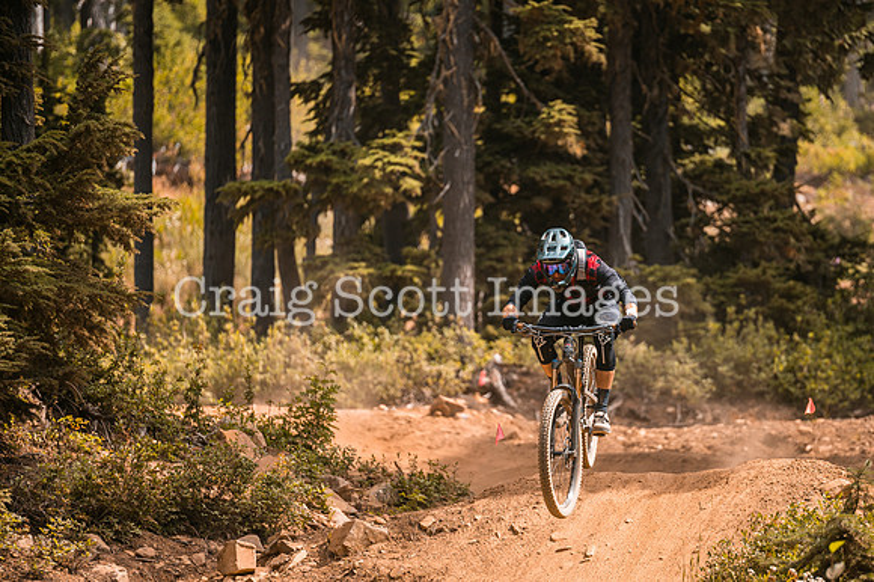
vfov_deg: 6.0
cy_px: 334
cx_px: 501
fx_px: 5566
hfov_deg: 9.0
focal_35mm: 229
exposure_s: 1/1600
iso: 180
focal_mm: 200
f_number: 2.8
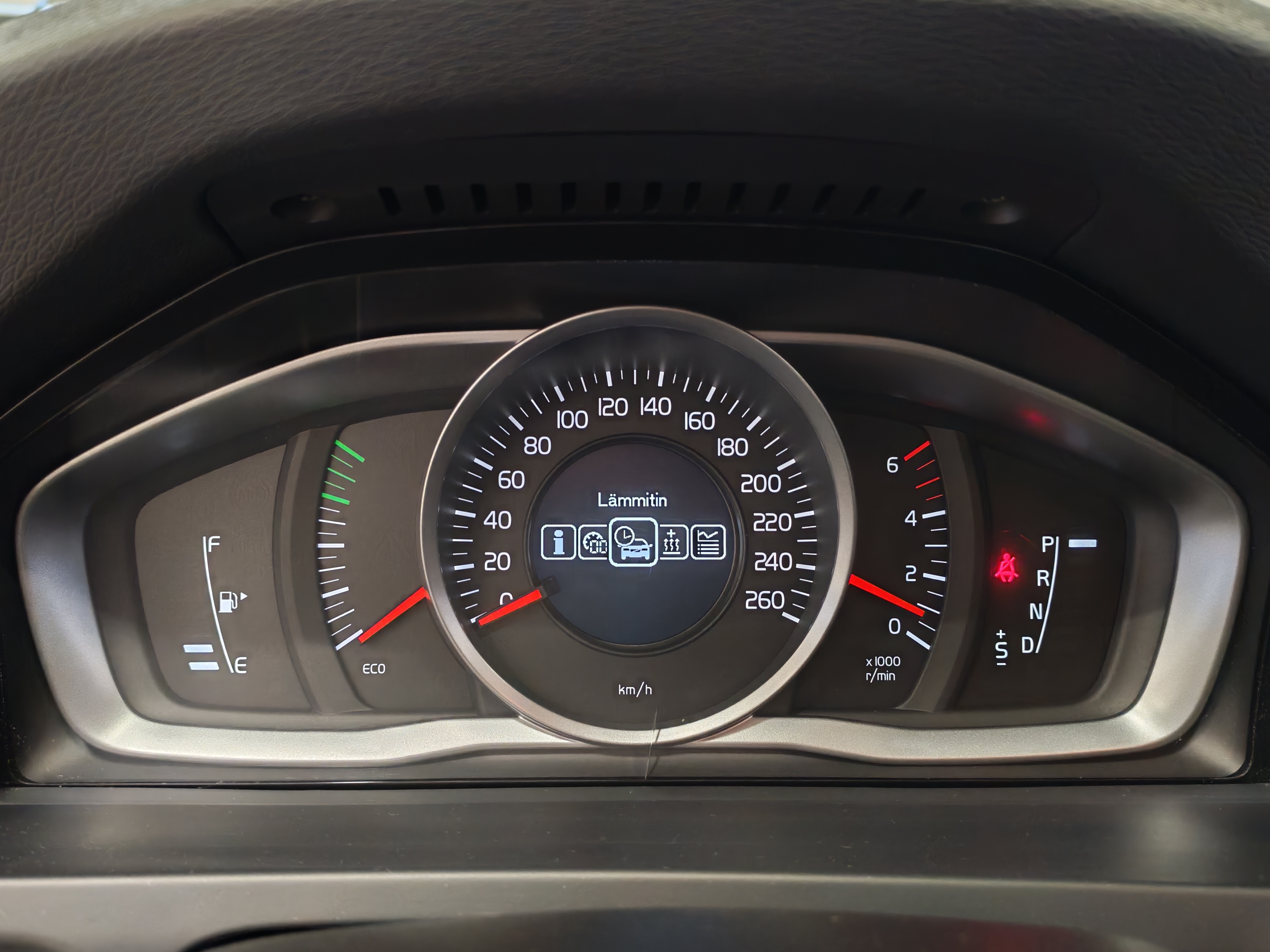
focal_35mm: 33
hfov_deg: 55.4
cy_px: 485
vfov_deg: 42.9
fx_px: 1211
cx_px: 630
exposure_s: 1/33
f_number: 1.9
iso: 1600
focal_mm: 6.12
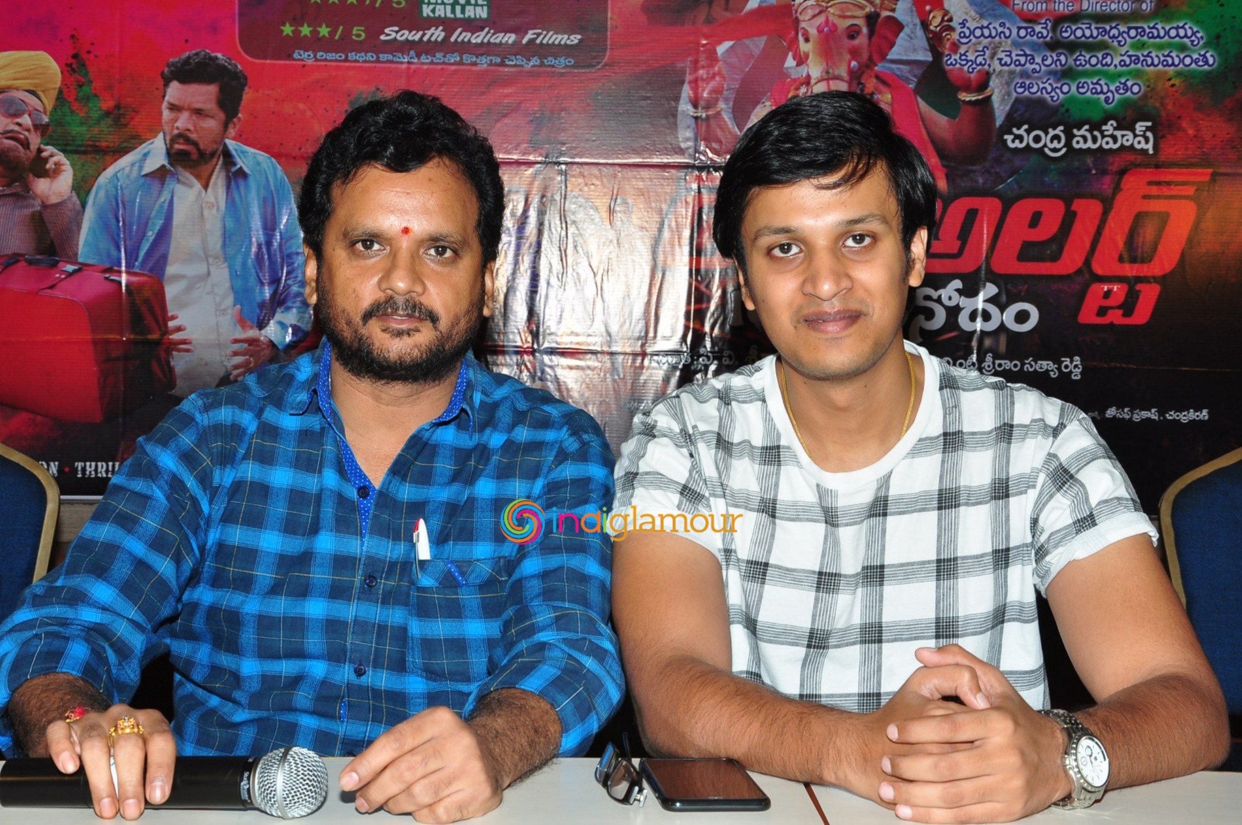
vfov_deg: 20.1
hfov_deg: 29.9
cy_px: 412
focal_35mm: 68
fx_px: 2326
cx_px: 621
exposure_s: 1/125
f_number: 11
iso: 400
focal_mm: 45
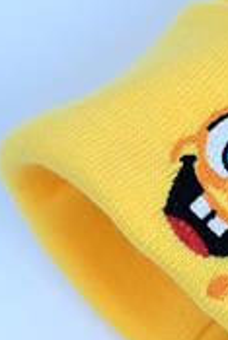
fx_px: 1195
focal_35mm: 126
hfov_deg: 10.8
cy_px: 173
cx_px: 251
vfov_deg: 16.2
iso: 320
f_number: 11
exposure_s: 1/125
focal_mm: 49
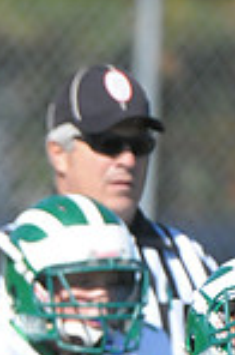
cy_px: 588
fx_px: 19035
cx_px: -90
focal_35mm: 1935
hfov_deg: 0.7
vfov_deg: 1.1
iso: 1600
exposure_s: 1/8000
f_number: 4
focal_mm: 330
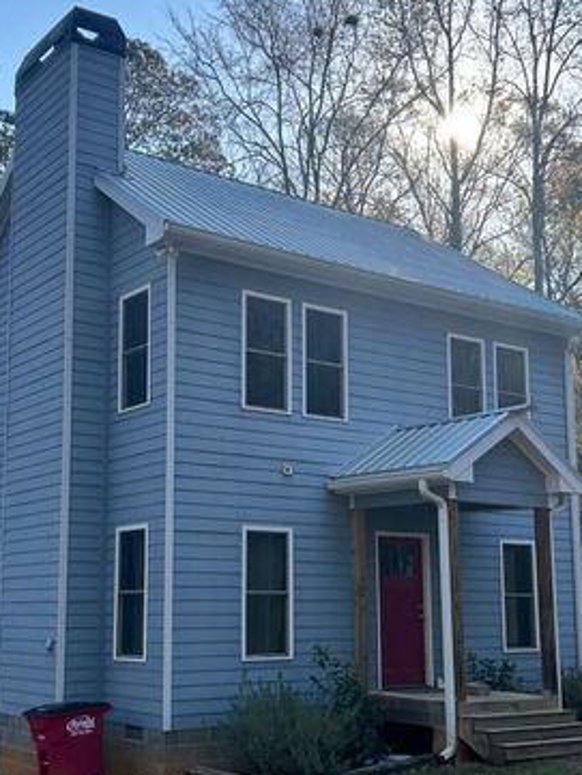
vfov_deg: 39.5
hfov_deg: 30.3
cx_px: 256
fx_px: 1075
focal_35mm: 48
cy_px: 454
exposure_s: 1/2632
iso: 50
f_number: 1.5
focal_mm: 5.7
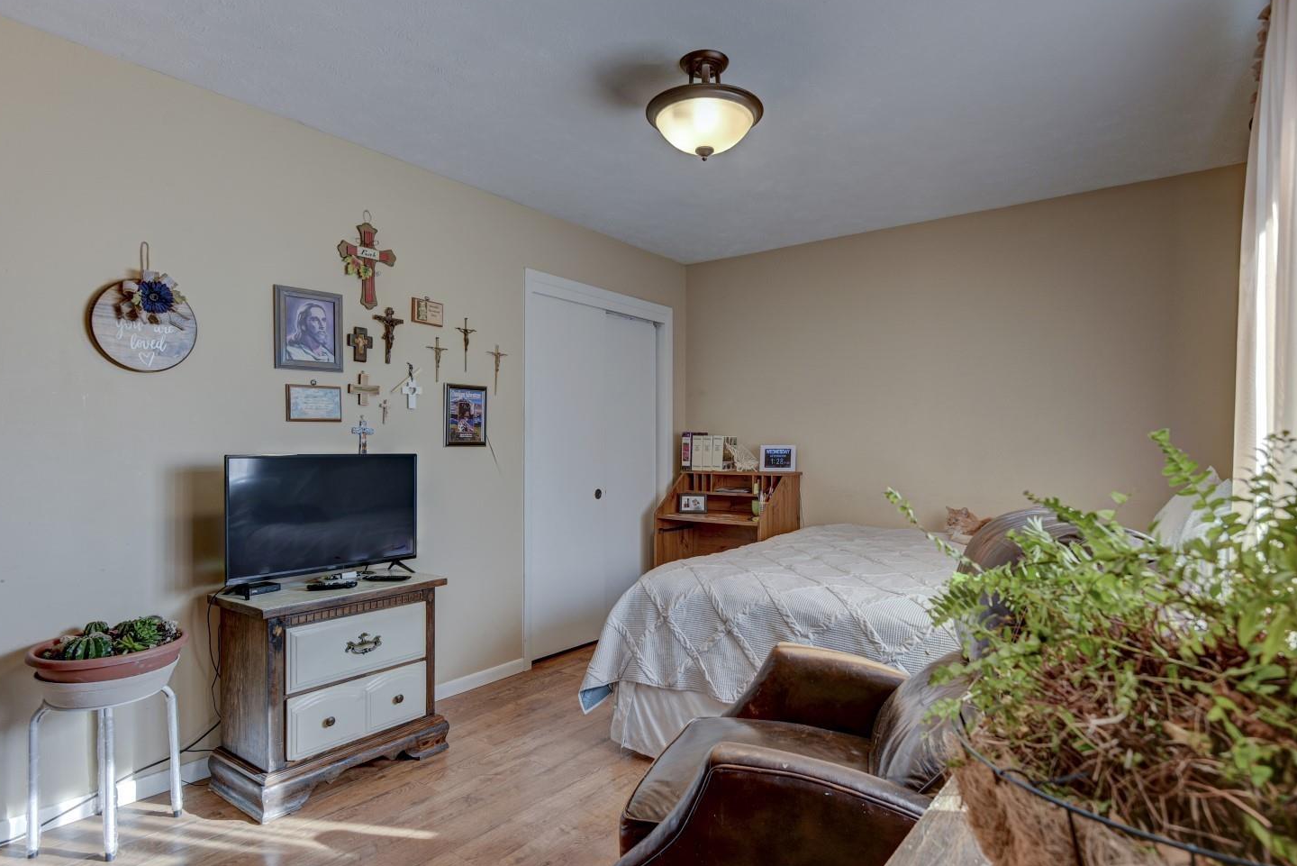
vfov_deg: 62.0
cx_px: 665
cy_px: 441
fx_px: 721
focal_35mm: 20
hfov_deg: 83.9
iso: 400
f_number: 8
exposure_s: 1/20
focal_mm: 18
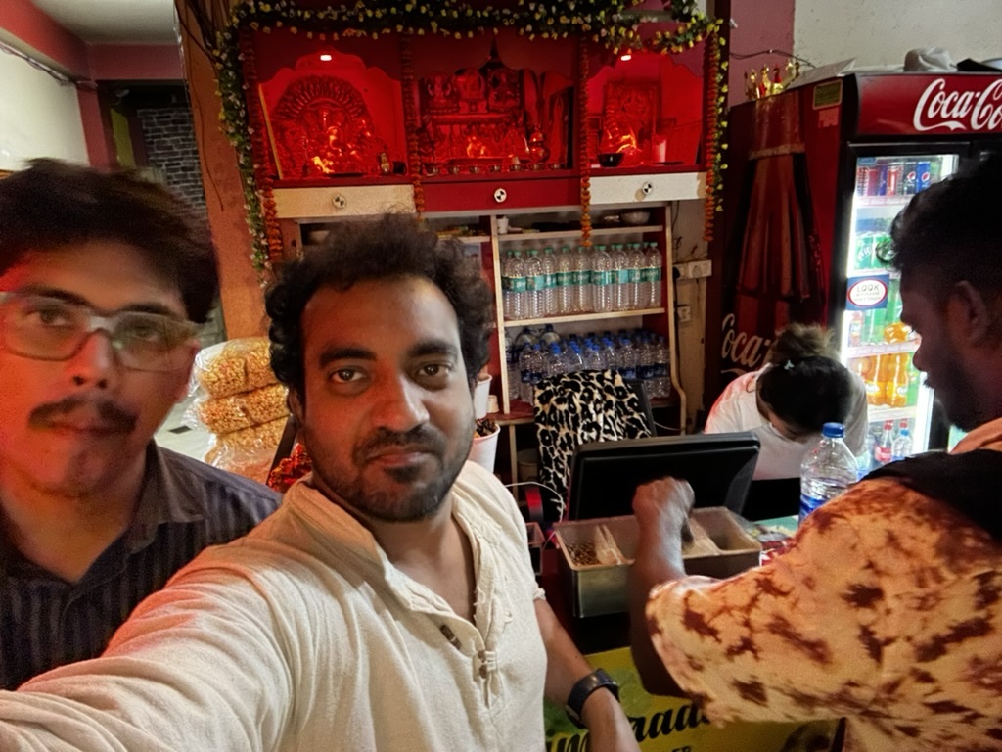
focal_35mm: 23
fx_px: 666
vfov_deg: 58.9
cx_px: 501
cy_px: 376
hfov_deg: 73.9
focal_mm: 2.69
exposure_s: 1/14
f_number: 1.9
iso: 1250
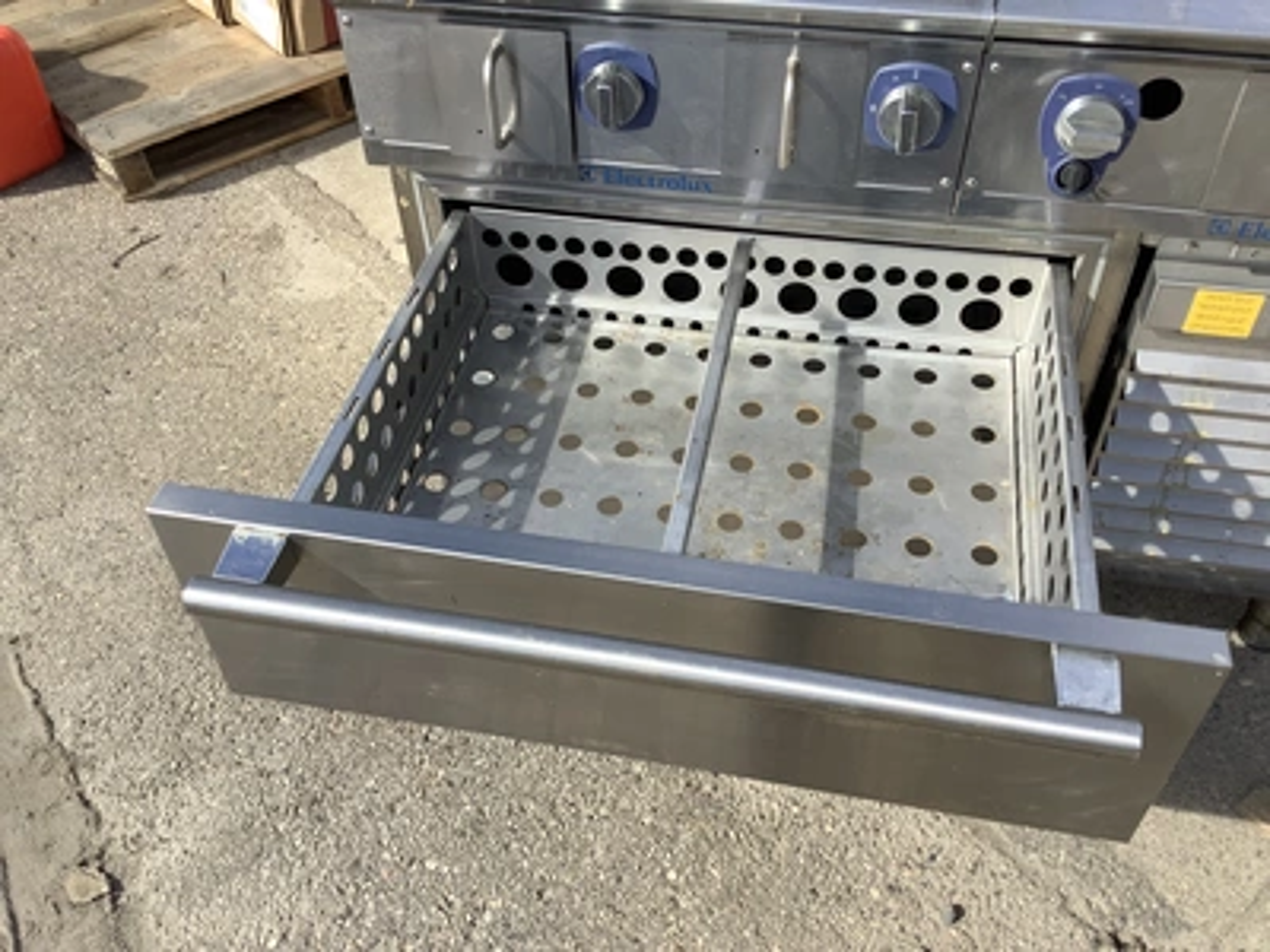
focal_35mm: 31
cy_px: 476
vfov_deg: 45.4
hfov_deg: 58.4
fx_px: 1137
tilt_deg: -46.6
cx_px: 635
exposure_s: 1/702
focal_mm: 3.3
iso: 25
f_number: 2.4
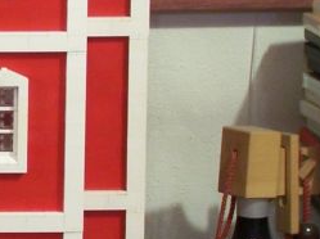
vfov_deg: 6.1
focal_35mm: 243
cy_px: 80
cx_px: -314
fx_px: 2243
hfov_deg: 7.8
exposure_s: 1/2
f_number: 3.1
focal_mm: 9.8
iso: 80
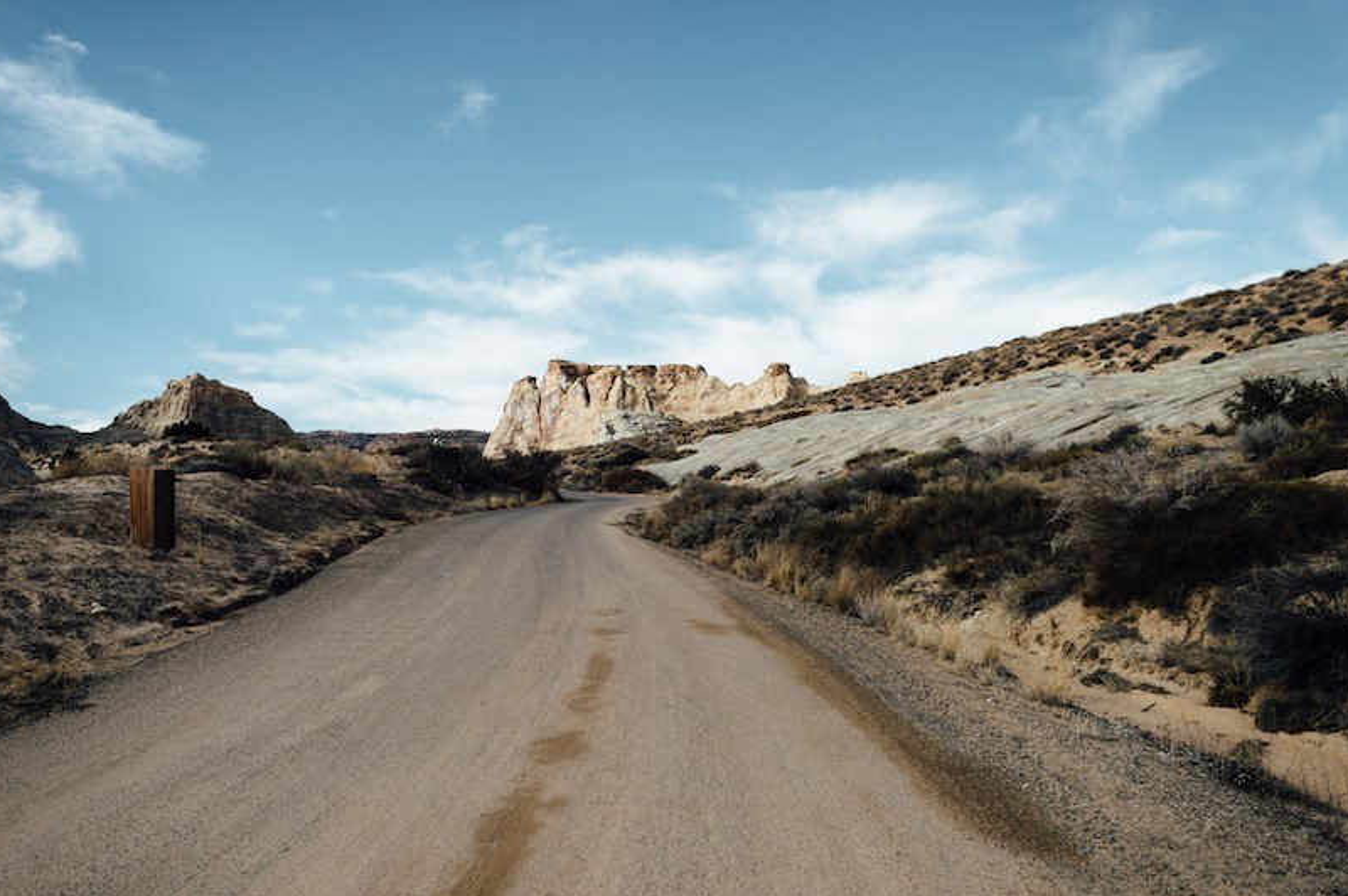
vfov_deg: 47.8
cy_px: 489
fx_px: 1010
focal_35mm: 27
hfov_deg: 67.4
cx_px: 659
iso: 100
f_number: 2.5
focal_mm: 24
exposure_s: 1/4000
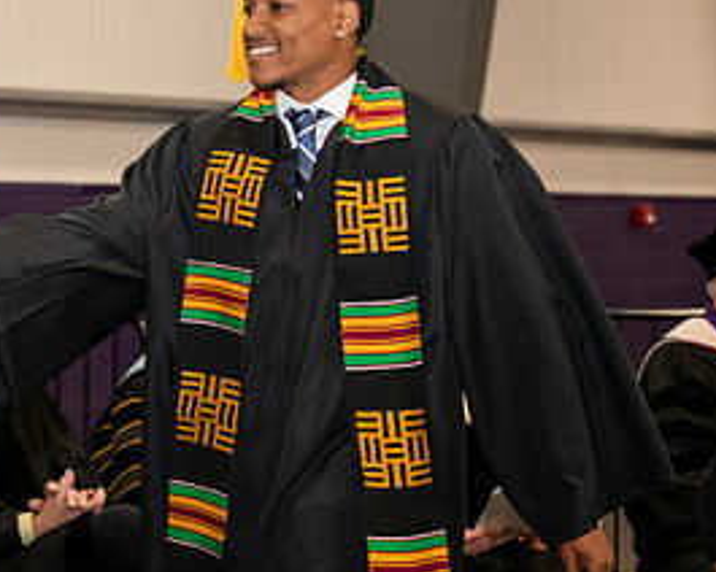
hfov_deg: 13.2
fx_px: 3051
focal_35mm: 144
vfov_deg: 10.7
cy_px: 174
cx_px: 5
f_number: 5
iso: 2000
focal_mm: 70
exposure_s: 1/200
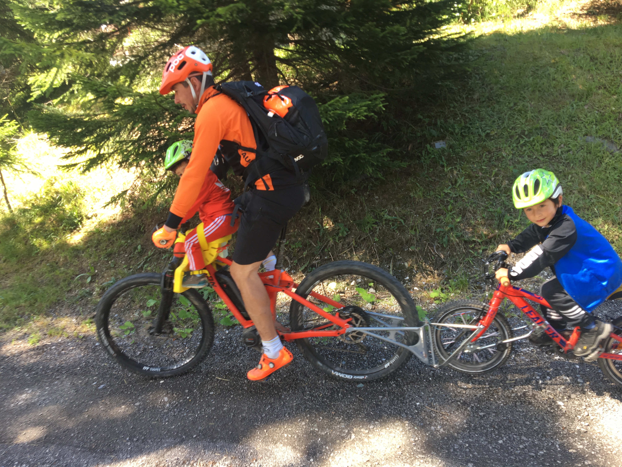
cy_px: 234
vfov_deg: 48.2
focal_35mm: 29
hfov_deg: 61.7
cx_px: 311
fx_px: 521
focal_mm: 4.15
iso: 32
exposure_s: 1/100
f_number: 2.2
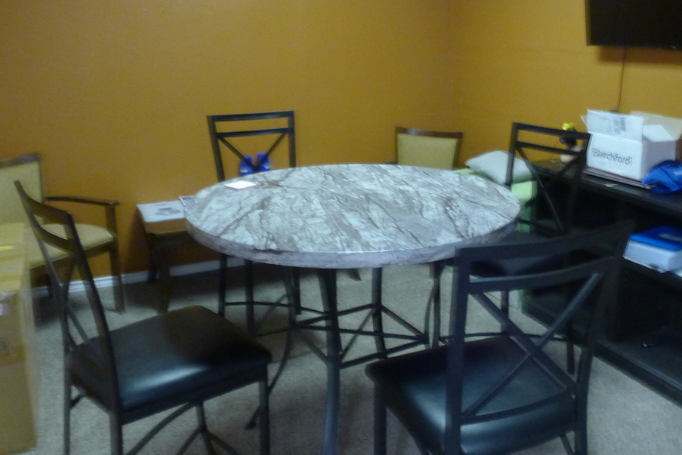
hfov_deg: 44.7
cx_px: 455
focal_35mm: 43
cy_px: 134
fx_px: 815
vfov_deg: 30.9
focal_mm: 5.1
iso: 400
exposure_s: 1/3.2
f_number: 4
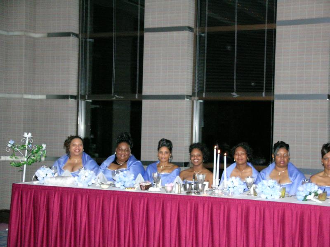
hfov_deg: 26.0
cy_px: 124
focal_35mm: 75
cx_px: 165
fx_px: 715
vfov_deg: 19.6
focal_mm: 15.6
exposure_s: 1/121
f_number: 4
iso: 400
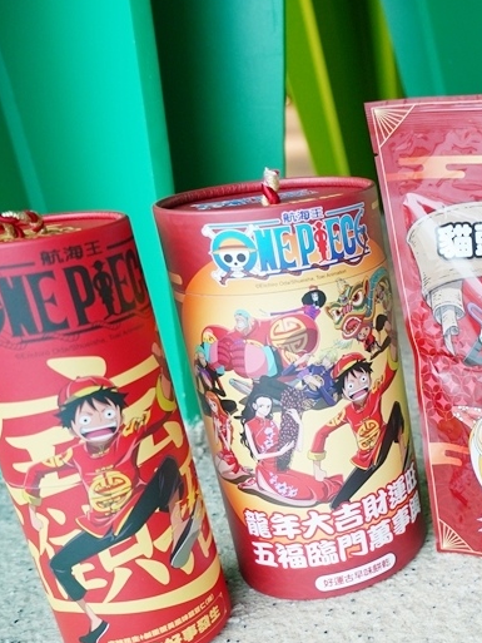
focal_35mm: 45
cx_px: 598
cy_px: 359
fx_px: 835
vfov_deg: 42.0
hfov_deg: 27.7
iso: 640
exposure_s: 1/30
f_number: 4
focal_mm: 24
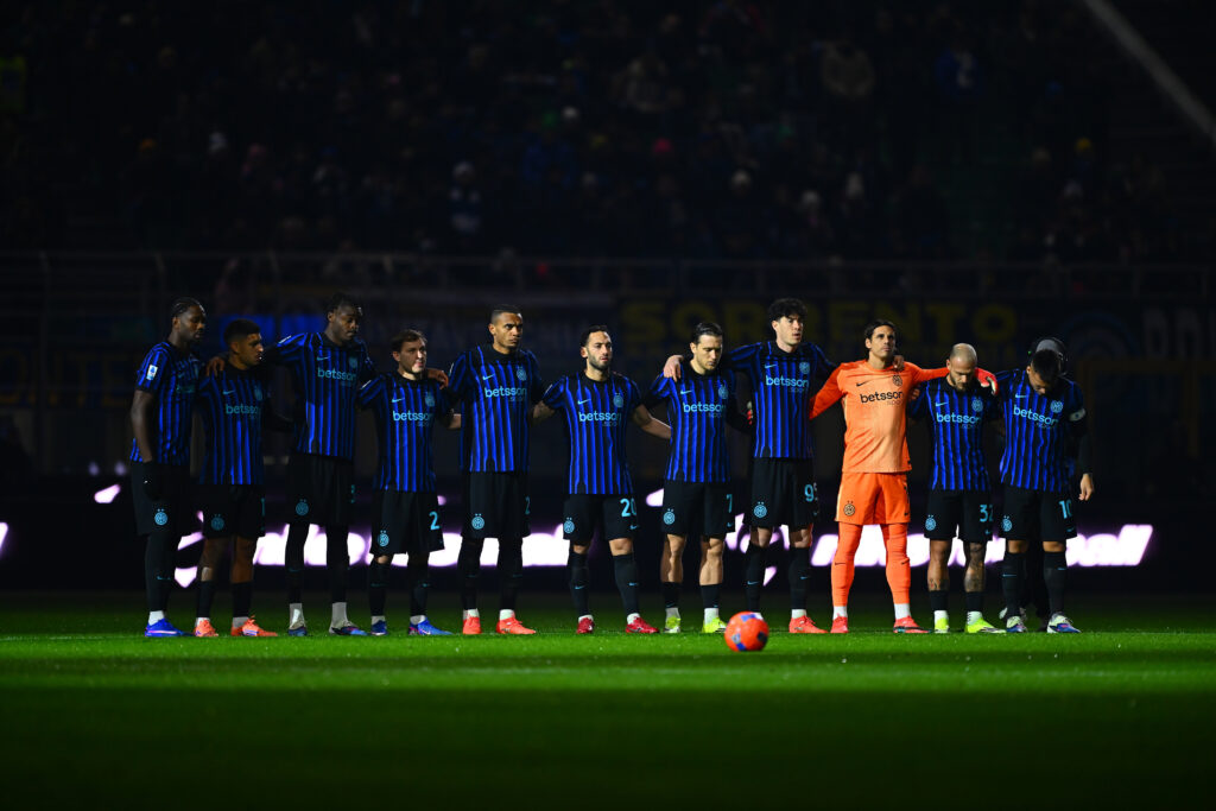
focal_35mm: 400
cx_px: 608
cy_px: 406
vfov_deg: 3.4
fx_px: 13512
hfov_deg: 5.2
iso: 2000
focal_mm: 400
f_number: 2.8
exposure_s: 1/250
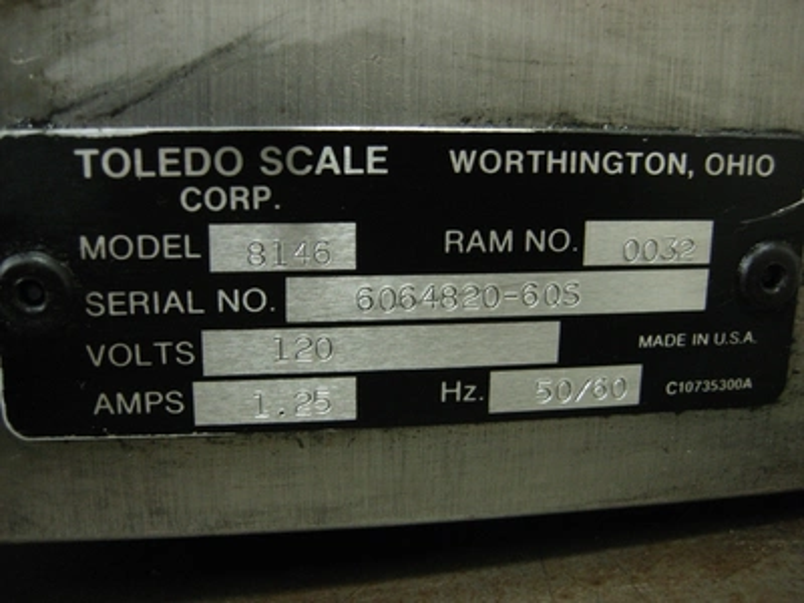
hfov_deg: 51.4
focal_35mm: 36
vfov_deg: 39.7
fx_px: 836
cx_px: 402
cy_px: 302
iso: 173
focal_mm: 7.5
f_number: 2.7
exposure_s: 1/4
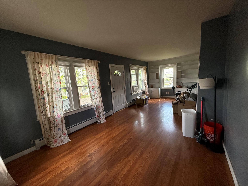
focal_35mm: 14
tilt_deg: -7.1
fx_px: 100
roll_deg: +4.3
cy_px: 93
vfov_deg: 85.7
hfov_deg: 102.1
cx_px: 124
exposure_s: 1/99
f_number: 2.2
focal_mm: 2.22
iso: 200
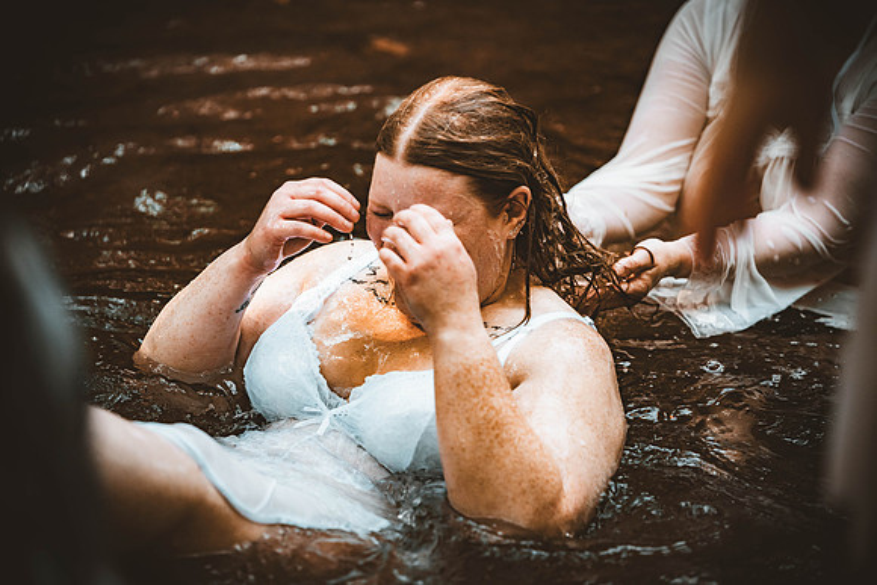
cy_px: 292
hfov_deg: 14.2
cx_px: 438
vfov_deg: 9.5
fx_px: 3533
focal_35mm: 145
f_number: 2.8
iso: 1000
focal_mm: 145
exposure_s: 1/400
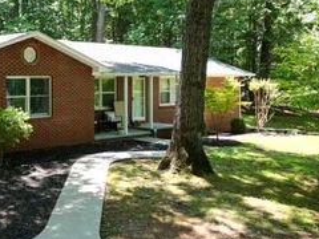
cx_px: 86
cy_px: 79
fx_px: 461
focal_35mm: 50
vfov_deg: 28.9
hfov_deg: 37.4
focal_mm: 6.72
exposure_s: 1/320
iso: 100
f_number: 1.7
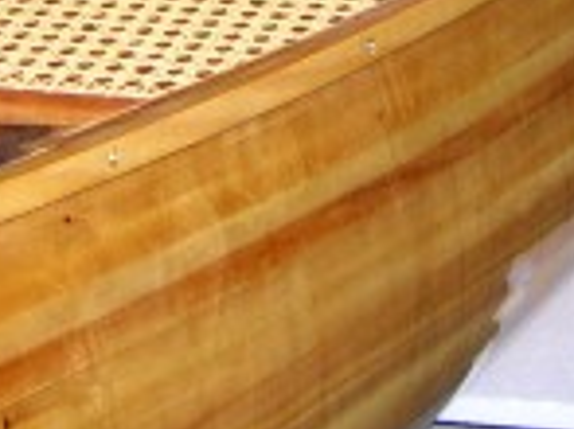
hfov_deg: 13.3
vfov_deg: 9.6
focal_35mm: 148
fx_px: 2452
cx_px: 439
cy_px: -277
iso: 119
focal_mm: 5.7
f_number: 2.9
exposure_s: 1/60.1
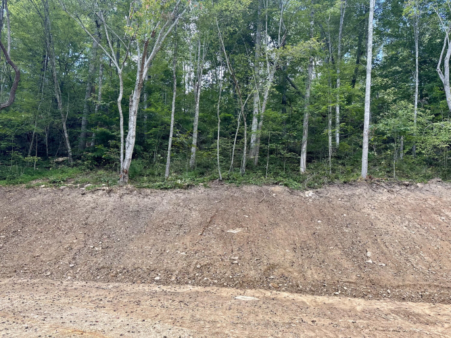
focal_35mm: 24
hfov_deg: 71.6
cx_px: 226
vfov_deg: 56.8
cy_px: 169
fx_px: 313
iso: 80
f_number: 1.78
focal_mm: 6.86
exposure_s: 1/351
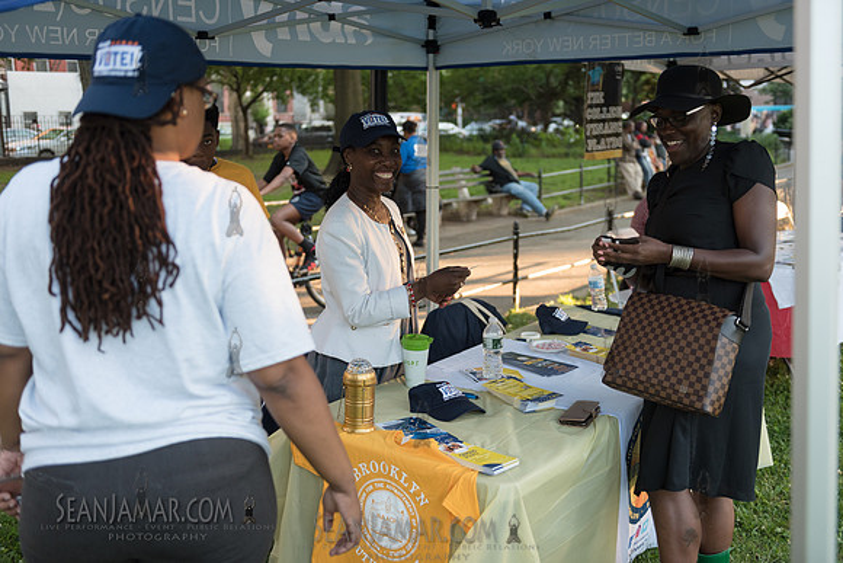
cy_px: 282
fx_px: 890
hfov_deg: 50.7
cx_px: 422
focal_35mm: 38
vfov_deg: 35.1
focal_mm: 38
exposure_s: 1/500
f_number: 2.8
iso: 800
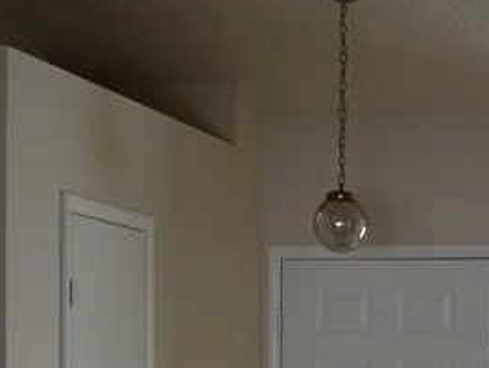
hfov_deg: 14.4
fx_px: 1908
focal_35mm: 135
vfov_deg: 10.7
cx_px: 463
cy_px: 494
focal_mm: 4.28
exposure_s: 1/120
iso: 125
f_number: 2.4
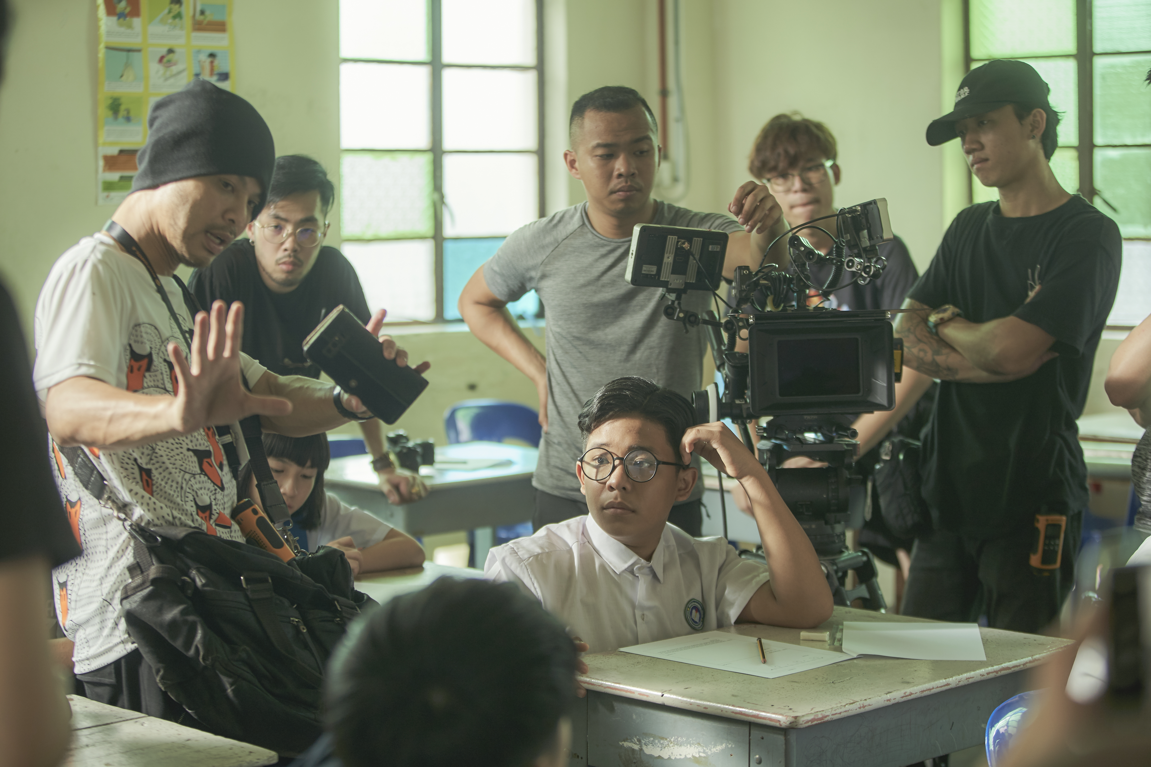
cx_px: 576
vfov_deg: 19.5
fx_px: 2238
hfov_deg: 28.8
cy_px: 384
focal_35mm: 70
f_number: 2.8
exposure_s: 1/160
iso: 200
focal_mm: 70
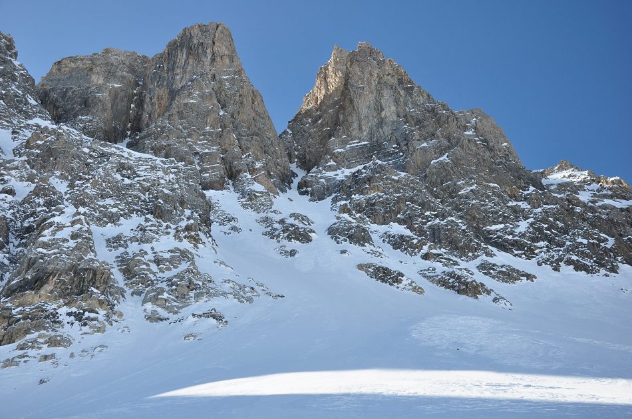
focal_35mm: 48
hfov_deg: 41.2
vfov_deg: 28.0
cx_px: 316
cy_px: 210
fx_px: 841
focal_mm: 32
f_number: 8
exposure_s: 1/800
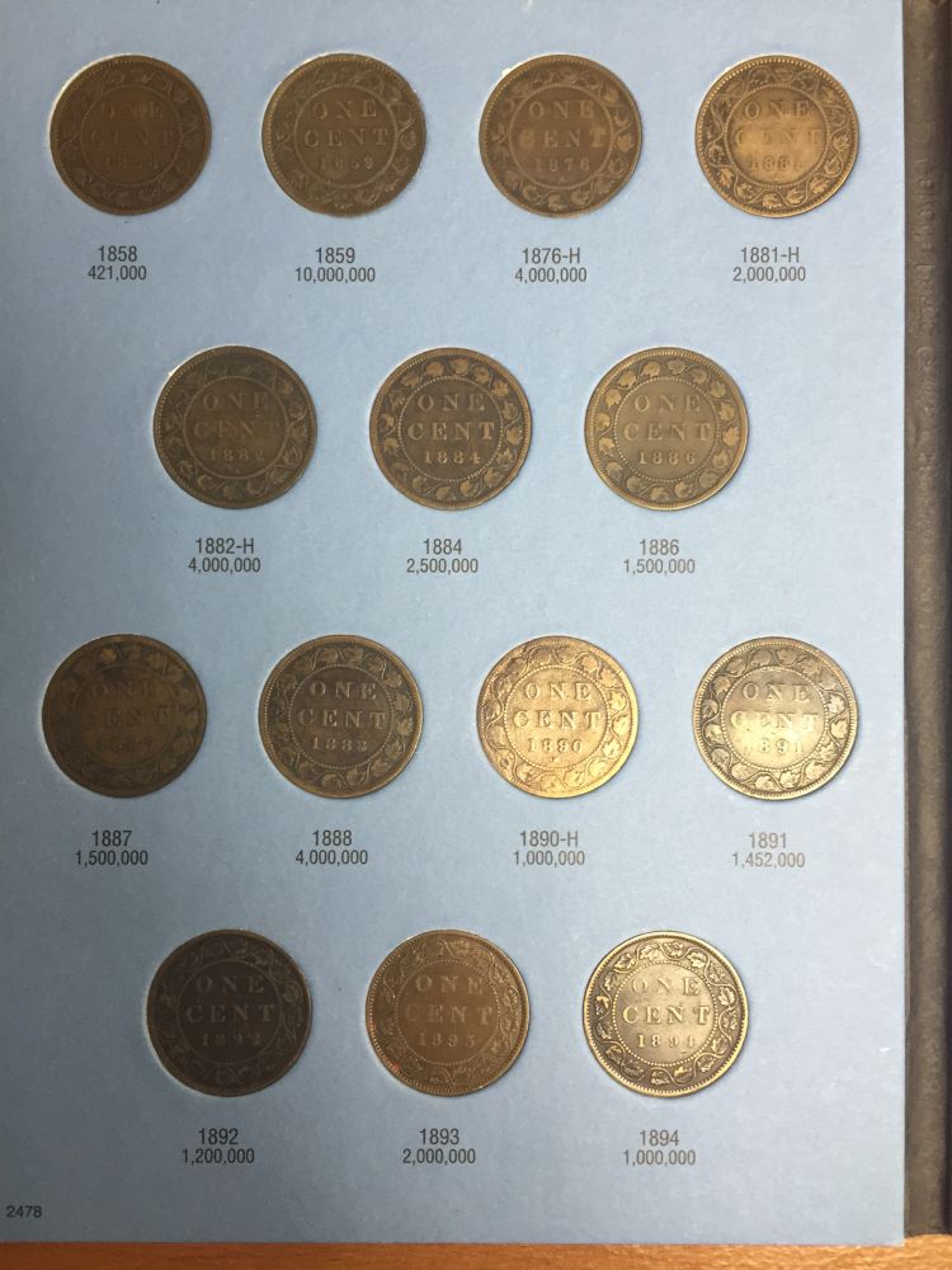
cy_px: 635
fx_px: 1063
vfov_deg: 61.7
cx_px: 476
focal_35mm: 29
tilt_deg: -87.4
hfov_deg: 48.2
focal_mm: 4.15
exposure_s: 1/30
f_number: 2.2
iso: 80
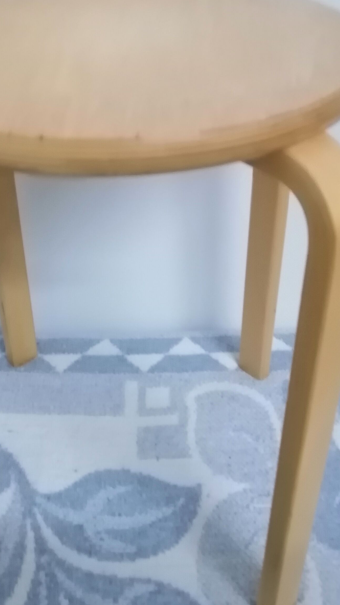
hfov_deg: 29.5
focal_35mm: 40
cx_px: 120
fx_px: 641
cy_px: 319
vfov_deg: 50.5
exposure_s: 1/20
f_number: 1.8
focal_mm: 3.96
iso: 500
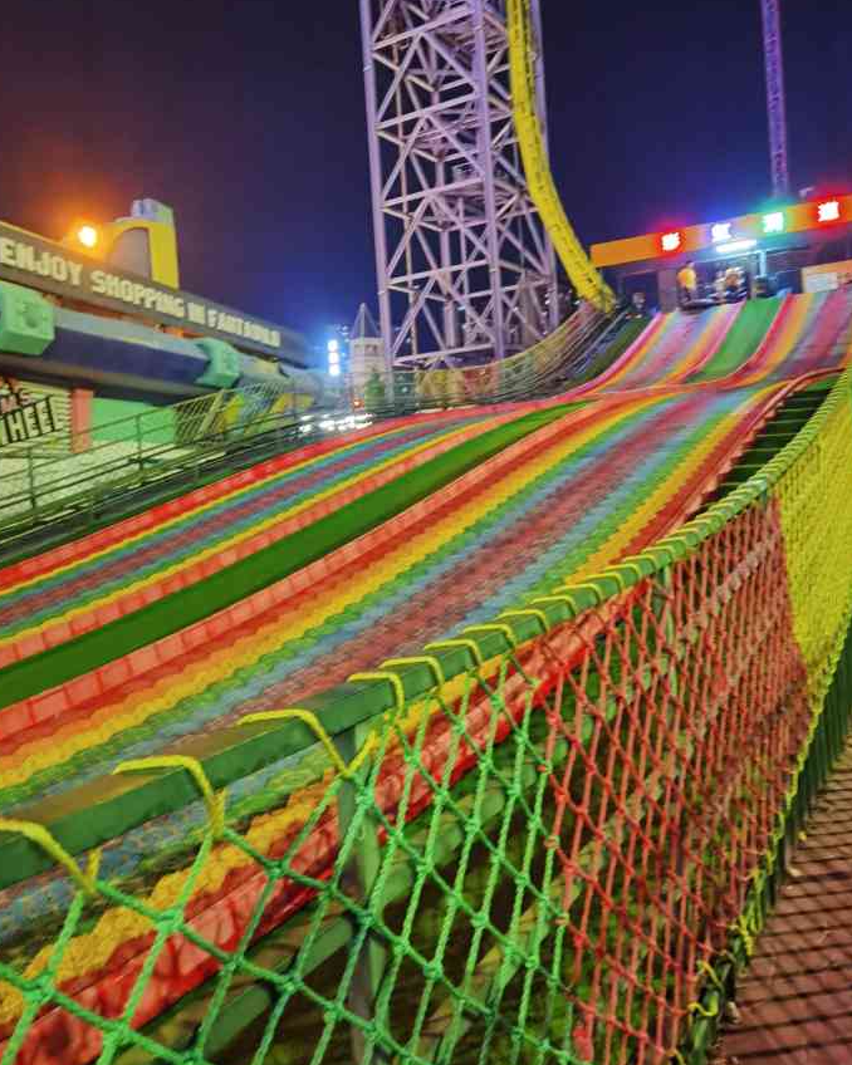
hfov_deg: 50.0
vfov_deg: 60.4
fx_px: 914
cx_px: 422
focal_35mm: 29
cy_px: 497
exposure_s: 1/33.3
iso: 1250
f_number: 1.9
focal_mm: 6.71
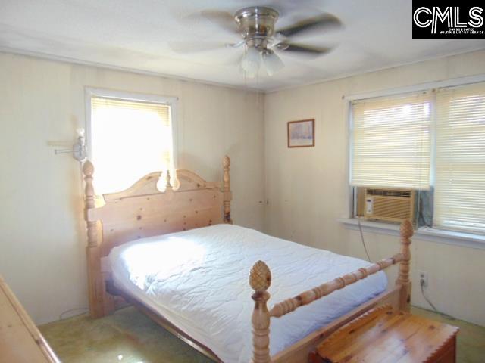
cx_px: 242
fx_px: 350
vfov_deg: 54.9
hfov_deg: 69.4
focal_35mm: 25
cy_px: 182
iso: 400
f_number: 3
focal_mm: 4.5
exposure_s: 1/40
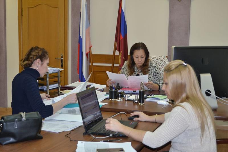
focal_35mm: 54
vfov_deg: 25.1
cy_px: 76
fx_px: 342
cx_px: 114
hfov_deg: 36.9
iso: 800
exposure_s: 1/60
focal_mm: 36
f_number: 5
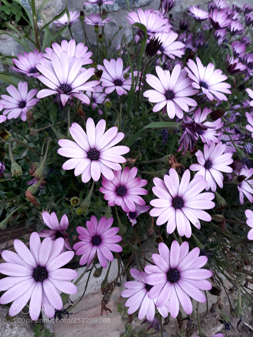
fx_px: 263
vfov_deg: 65.3
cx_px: 126
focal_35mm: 27
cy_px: 168
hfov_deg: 51.4
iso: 50
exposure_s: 1/50
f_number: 1.7
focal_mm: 3.71
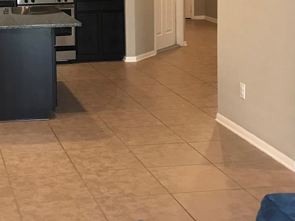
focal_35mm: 77
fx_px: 656
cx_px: 7
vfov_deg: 18.6
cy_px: -8
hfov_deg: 24.3
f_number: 1.8
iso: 40
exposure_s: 1/15
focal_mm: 3.99
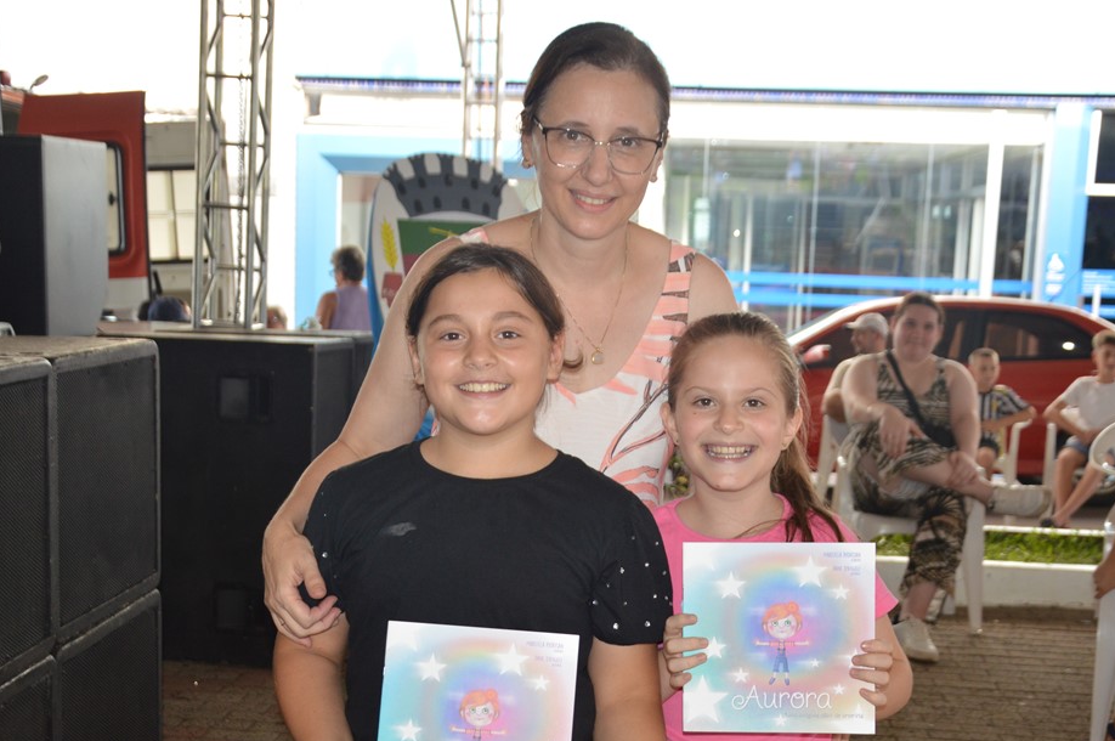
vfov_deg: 22.9
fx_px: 1825
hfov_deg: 34.0
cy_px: 462
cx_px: 529
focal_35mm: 59
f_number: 4.2
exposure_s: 1/60
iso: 450
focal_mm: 30
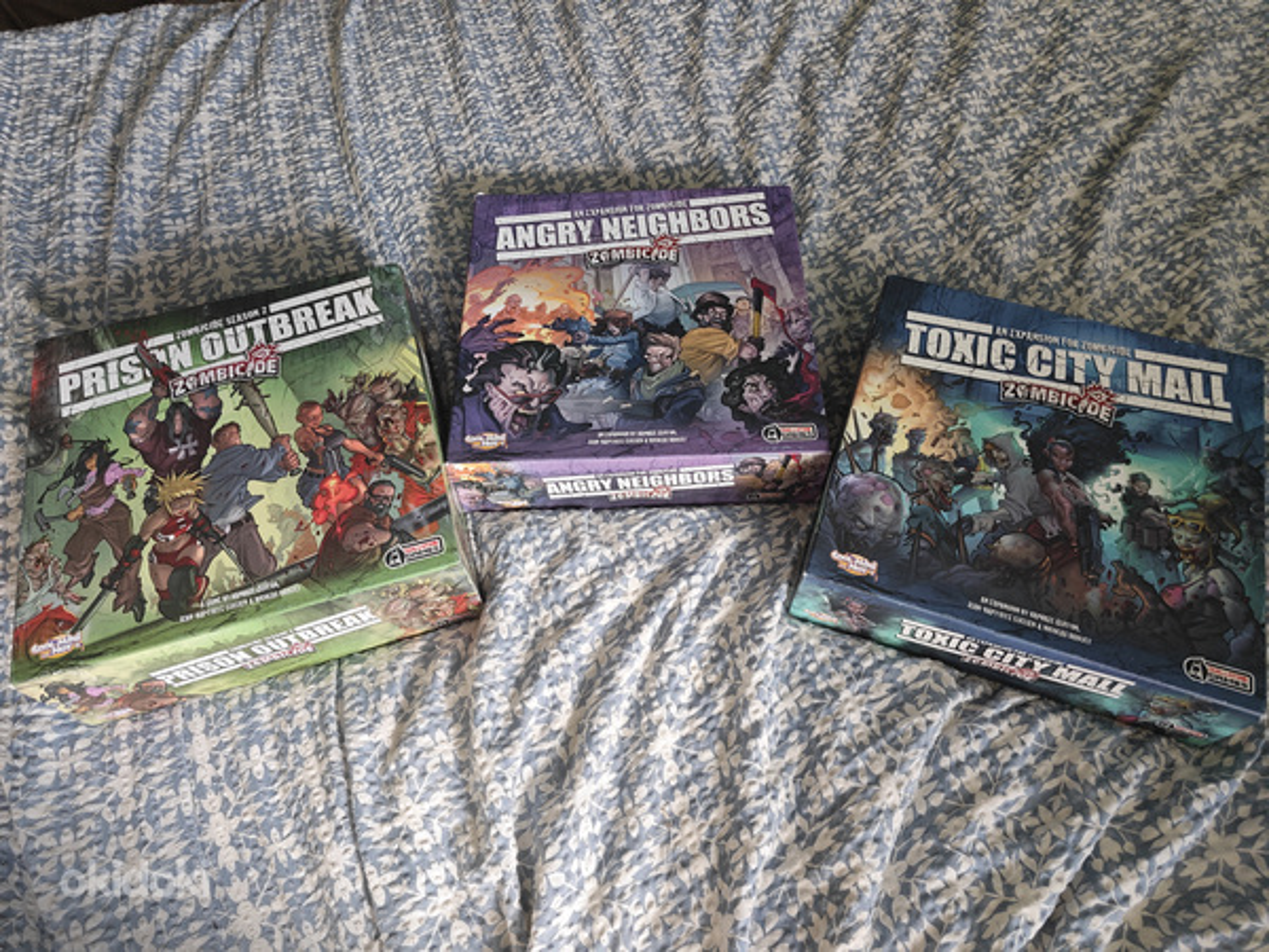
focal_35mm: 23
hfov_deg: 73.9
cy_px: 476
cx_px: 634
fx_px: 843
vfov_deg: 58.9
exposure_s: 1/94.6
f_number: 1.8
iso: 320
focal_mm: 5.43
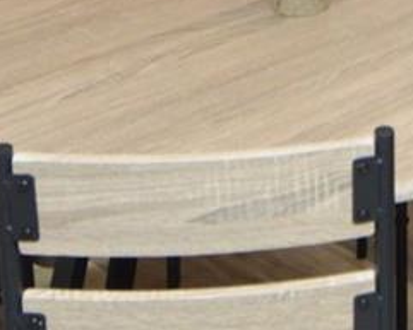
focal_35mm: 112
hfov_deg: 16.2
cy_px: -307
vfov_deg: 12.3
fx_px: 1370
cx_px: 535
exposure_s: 1/60
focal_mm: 12
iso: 560
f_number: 4
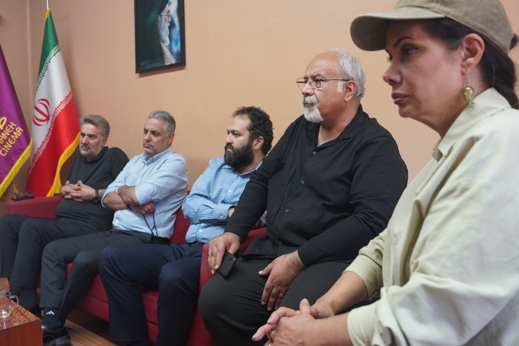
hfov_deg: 52.7
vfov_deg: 36.7
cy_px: 176
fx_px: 522
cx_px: 228
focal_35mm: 36
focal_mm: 26.9
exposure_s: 1/160
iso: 2500
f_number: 4
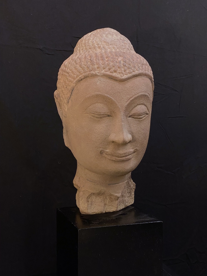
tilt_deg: -3.2
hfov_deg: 28.0
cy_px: 138
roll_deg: -0.2
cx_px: 104
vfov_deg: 36.8
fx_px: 415
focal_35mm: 52
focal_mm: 6
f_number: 2
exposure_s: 1/50
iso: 200
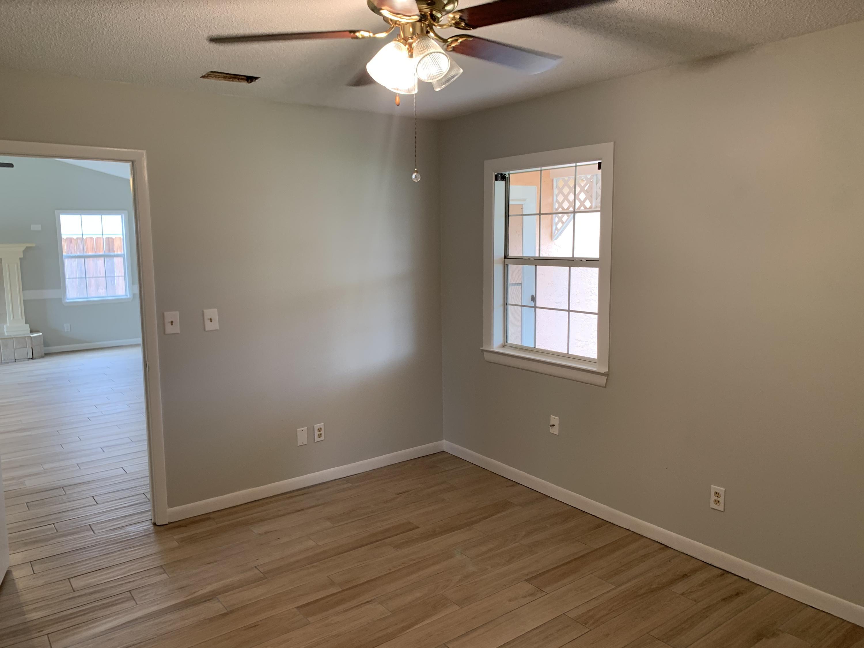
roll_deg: +0.3
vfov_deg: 53.1
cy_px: 324
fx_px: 649
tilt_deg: -5.6
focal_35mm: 26
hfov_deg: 67.3
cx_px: 432
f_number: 1.8
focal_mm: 4.25
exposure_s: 1/60
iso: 80
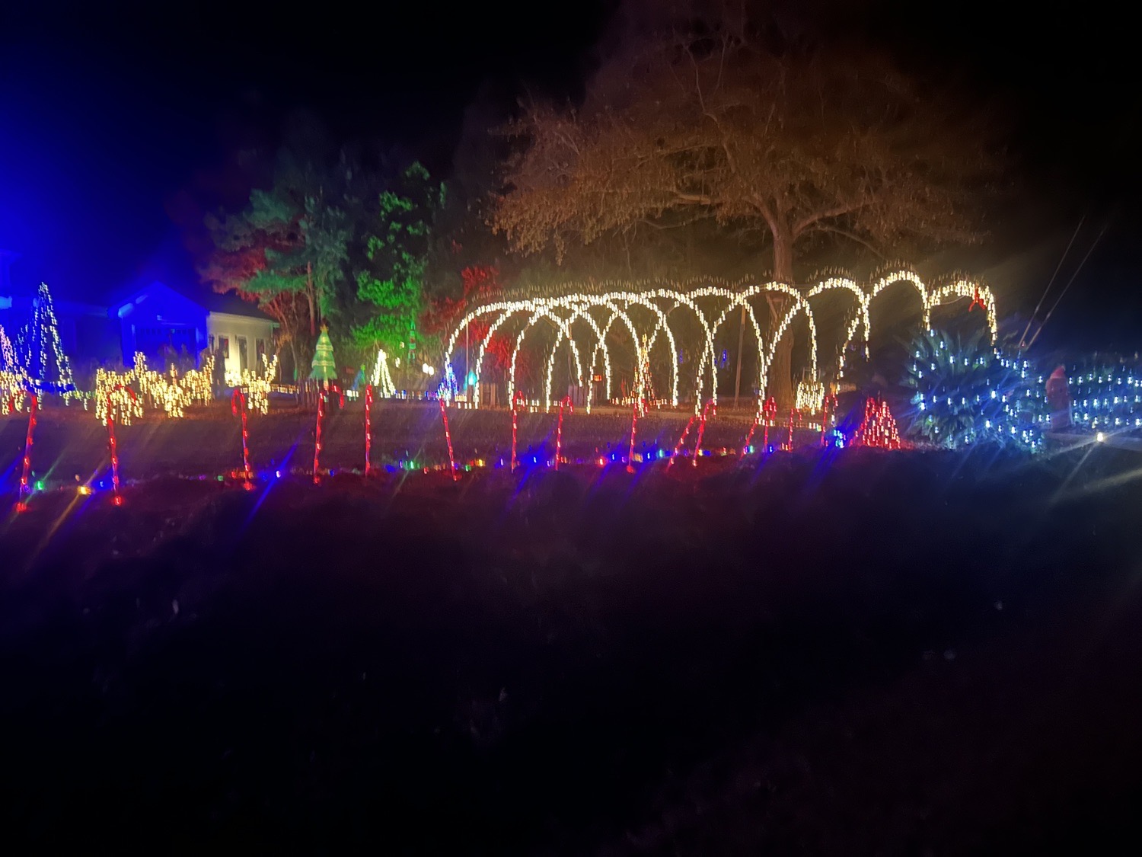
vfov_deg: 53.1
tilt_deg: -4.9
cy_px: 428
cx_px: 571
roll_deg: -0.9
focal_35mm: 26
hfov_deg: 67.3
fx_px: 858
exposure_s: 1/9
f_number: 1.5
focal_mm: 5.7
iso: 1600
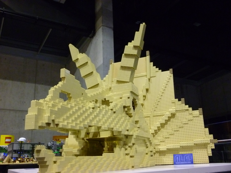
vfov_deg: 39.7
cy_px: 86
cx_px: 116
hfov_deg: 51.4
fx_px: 240
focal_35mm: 36
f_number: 3.6
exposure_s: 1/8
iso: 640
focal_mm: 6.5
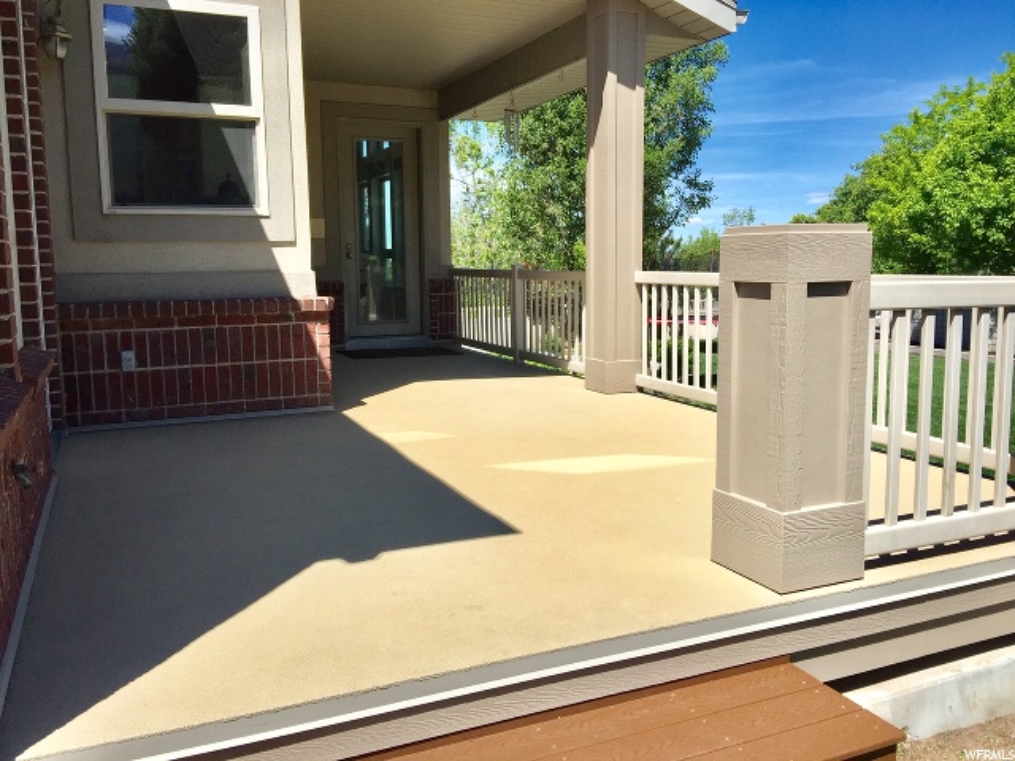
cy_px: 380
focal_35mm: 29
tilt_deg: -7.0
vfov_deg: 48.2
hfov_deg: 61.7
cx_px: 508
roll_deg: +0.9
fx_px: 850
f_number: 2.2
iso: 32
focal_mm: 4.15
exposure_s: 1/2083
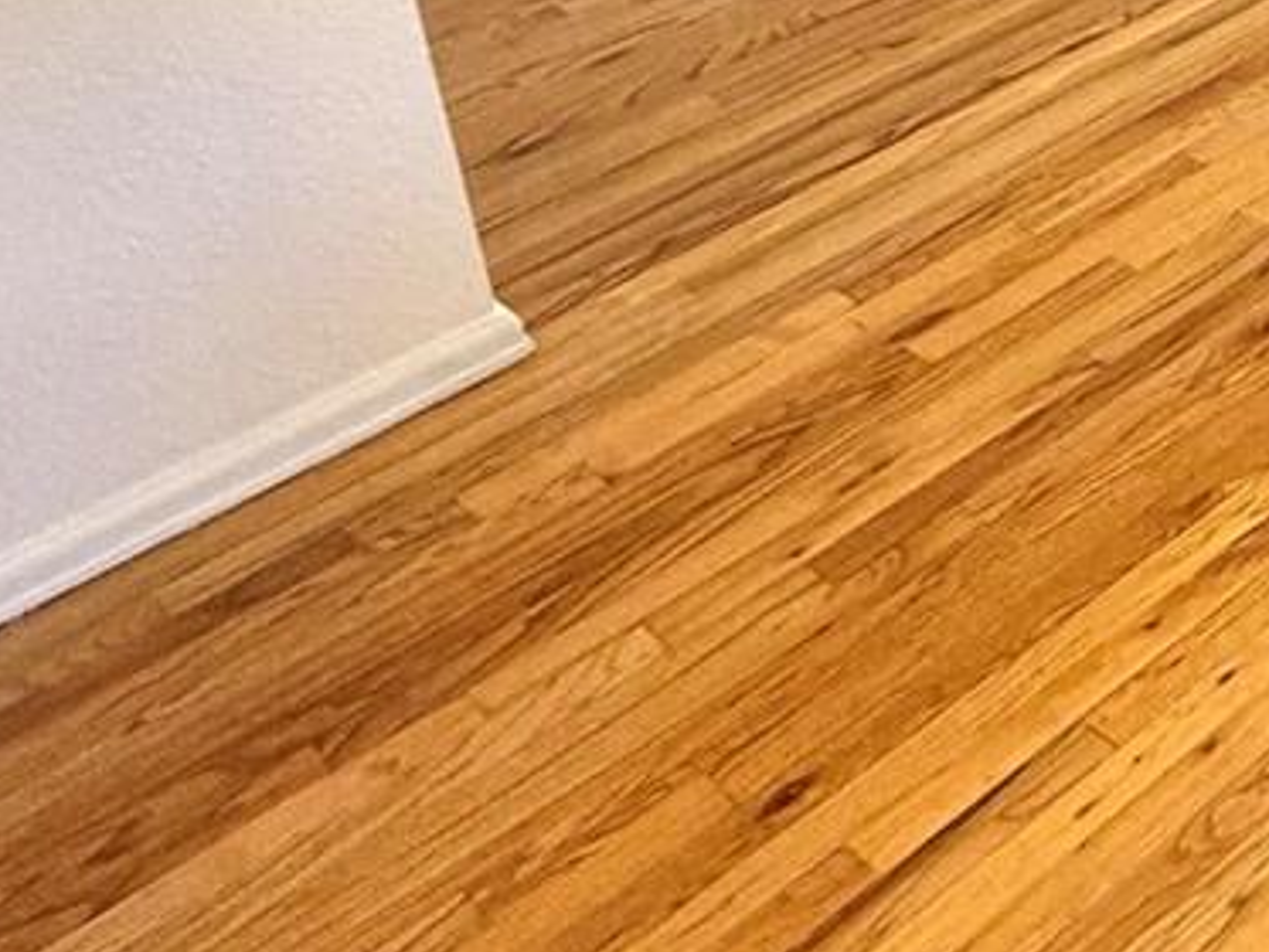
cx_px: 2256
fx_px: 1980
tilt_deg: -14.5
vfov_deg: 21.0
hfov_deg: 22.2
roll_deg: +0.7
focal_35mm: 54
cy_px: -626
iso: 160
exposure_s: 1/60
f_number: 2.2
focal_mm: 2.22
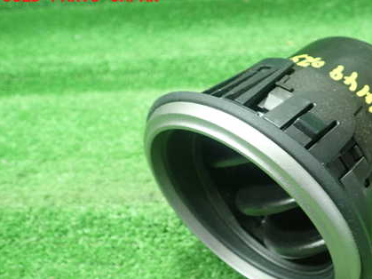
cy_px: 185
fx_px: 462
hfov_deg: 42.9
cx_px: 264
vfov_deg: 33.3
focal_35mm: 43
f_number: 2.3
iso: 800
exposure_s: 1/80
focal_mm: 5.5
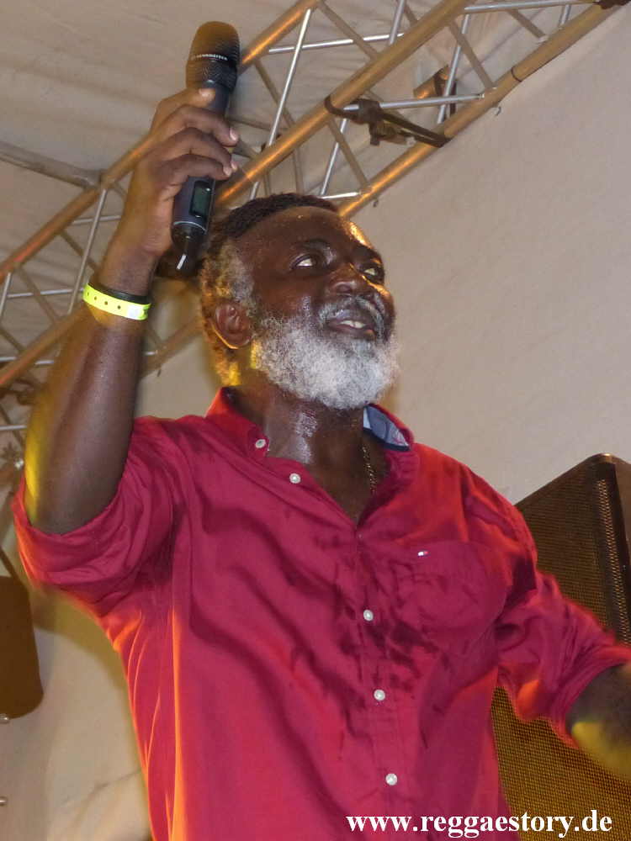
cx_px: 316
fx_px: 1677
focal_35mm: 69
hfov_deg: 21.3
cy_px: 420
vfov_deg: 28.2
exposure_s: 1/60
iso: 400
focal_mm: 12.5
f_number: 2.8
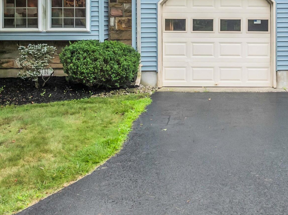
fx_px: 515
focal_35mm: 62
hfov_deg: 30.6
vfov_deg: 22.9
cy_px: 15
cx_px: 224
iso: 140
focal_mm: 12.29
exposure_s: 1/120
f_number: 2.8
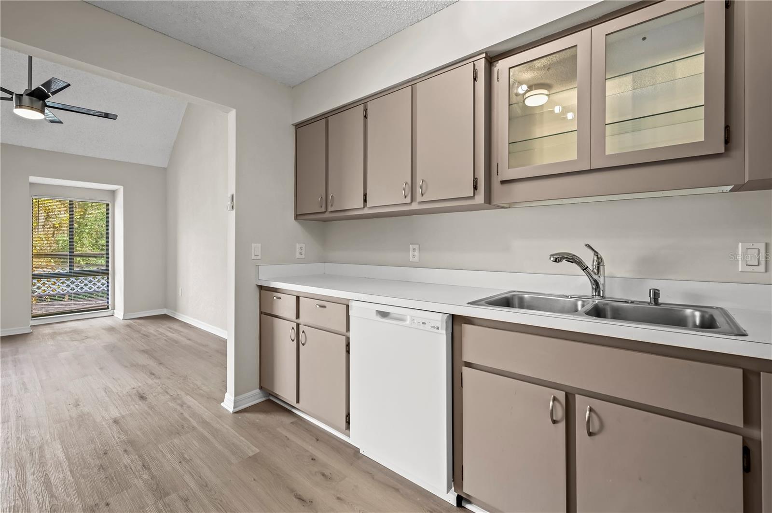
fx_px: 332
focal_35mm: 16
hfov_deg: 98.6
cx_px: 386
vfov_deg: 75.4
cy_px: 256
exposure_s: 1/2.5
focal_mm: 15.5
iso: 400
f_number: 8
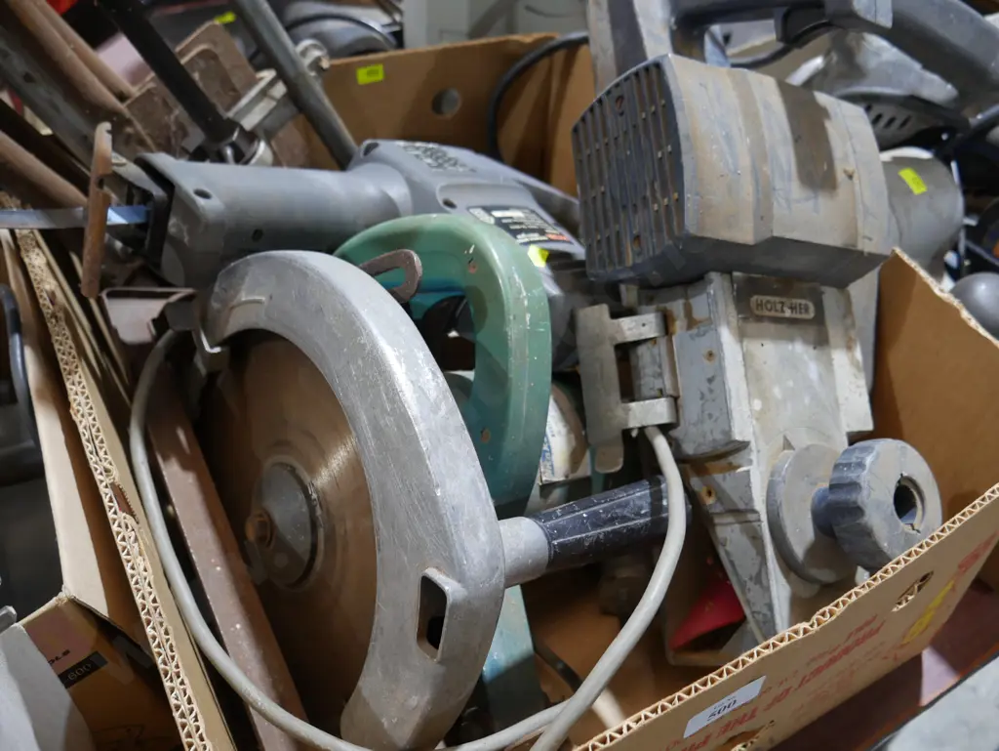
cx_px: 500
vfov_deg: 49.8
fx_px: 808
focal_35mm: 28
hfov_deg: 63.4
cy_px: 376
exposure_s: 1/60
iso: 800
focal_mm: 14
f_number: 3.5
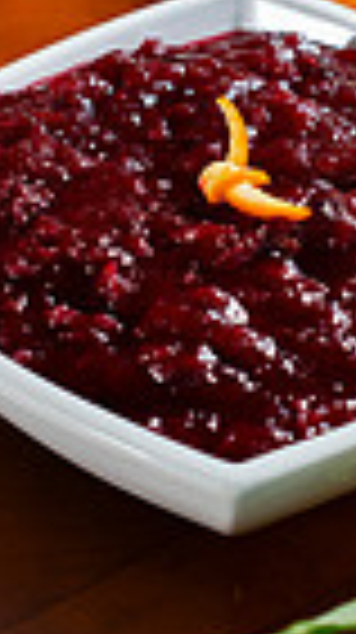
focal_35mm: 167
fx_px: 2811
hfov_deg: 7.2
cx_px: 261
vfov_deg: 12.8
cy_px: 121
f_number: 4.5
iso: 200
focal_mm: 50
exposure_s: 1/250
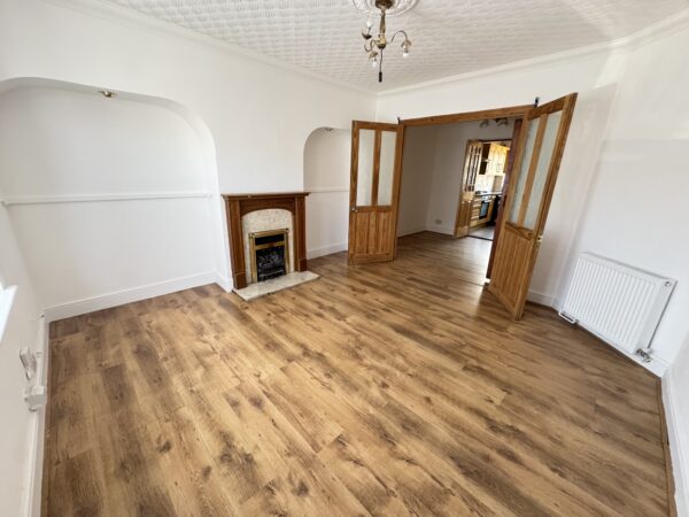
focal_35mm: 14
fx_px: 279
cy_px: 258
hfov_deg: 102.1
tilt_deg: -16.6
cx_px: 344
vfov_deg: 85.7
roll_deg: -1.4
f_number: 2.2
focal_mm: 2.22
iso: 320
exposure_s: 1/91
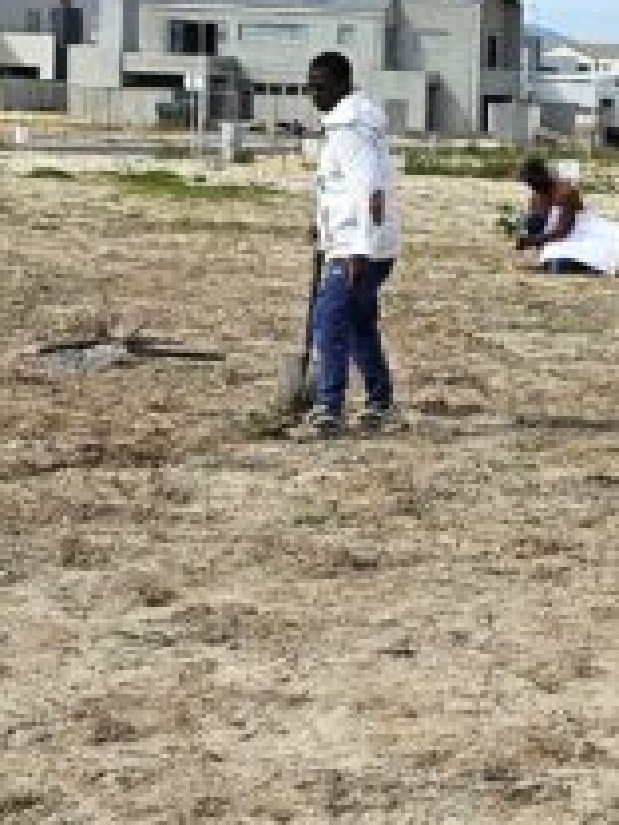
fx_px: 2694
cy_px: 262
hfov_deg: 12.5
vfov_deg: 17.4
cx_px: 885
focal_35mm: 113
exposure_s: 1/1480
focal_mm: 6.3
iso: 10
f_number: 1.7
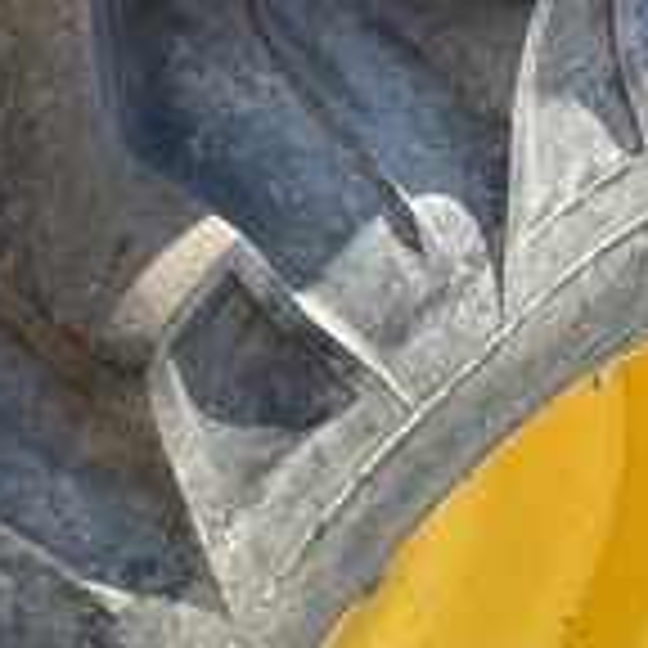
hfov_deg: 23.2
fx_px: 1504
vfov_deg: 24.3
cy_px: 279
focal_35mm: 71
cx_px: -18
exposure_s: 1/299
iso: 25
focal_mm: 3
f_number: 1.8
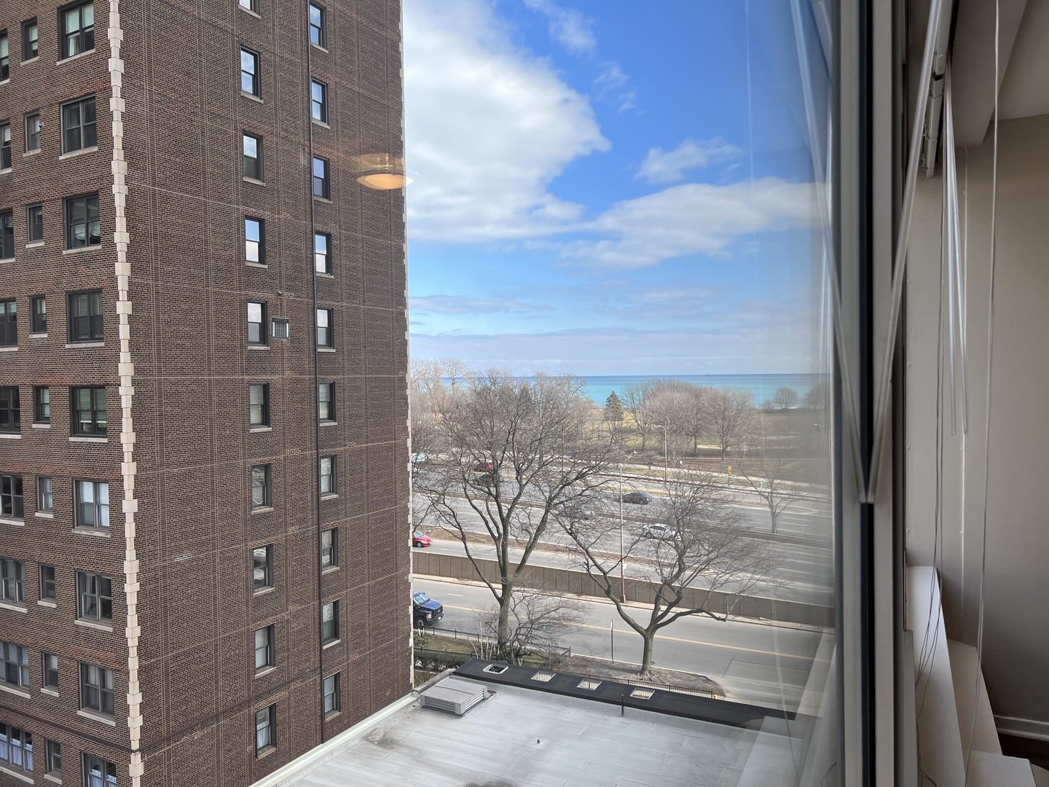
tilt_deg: -2.5
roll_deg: +1.0
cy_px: 394
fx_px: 788
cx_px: 524
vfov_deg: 53.1
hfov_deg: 67.3
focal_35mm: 26
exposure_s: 1/1196
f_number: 1.5
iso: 50
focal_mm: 5.7
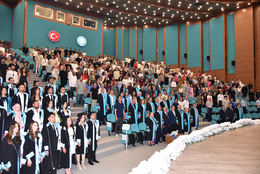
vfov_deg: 53.1
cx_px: 130
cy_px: 87
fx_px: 173
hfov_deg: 73.7
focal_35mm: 24
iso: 3200
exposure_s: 1/200
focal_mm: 24
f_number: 6.3
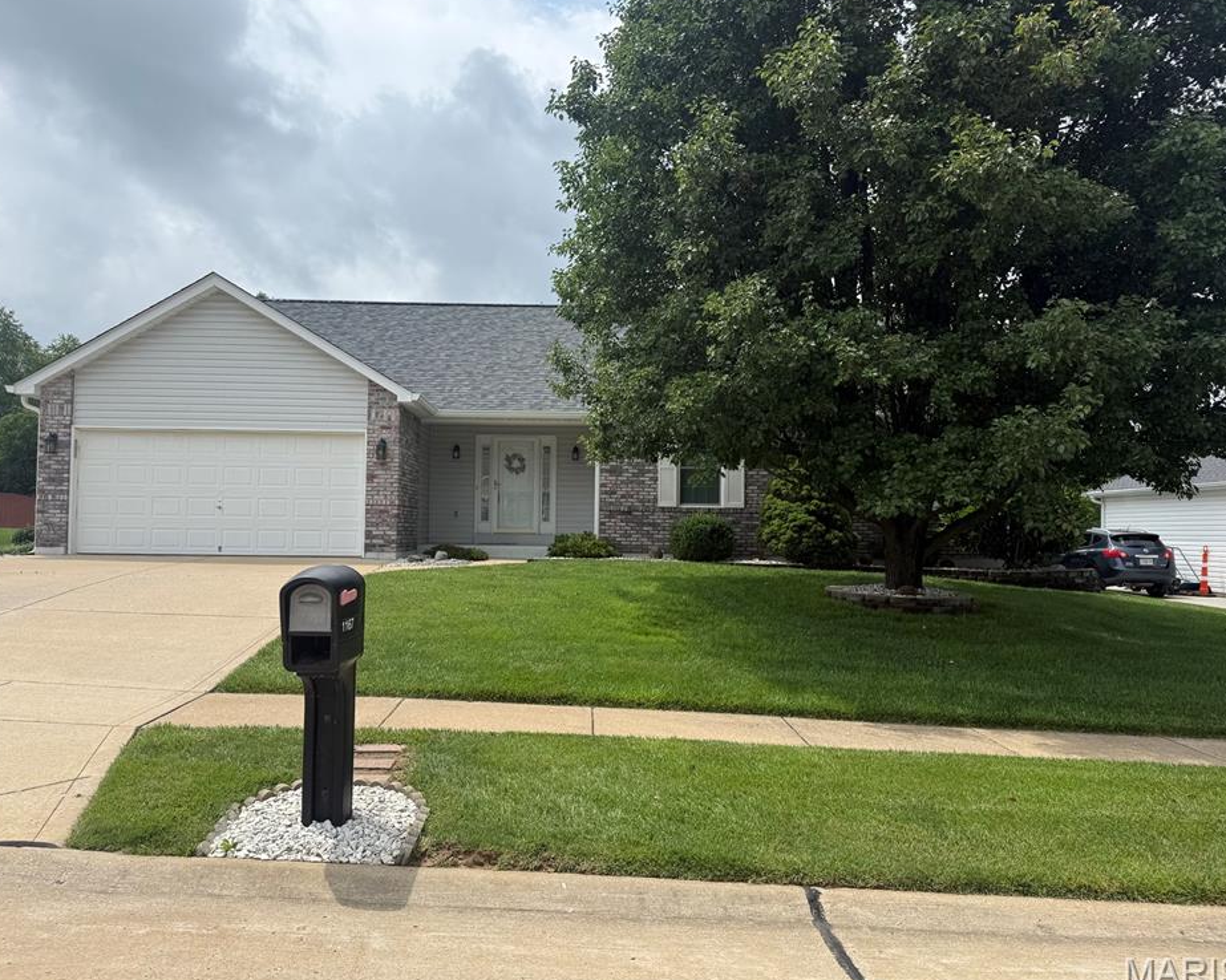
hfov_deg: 66.0
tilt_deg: +4.2
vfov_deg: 54.9
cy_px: 490
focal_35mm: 26
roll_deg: -0.3
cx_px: 576
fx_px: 943
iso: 80
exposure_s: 1/4167
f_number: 1.78
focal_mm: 6.76
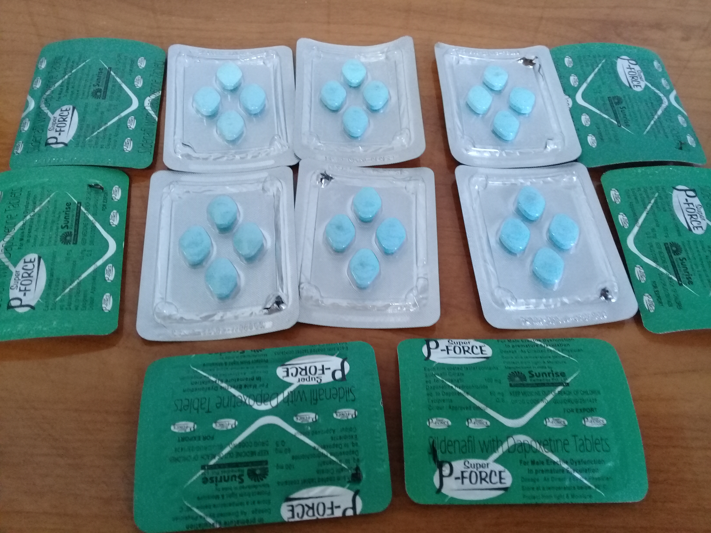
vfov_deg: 45.4
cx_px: 356
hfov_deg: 58.4
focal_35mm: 31
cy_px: 266
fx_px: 637
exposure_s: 1/17
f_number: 2.2
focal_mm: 3.3
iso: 200
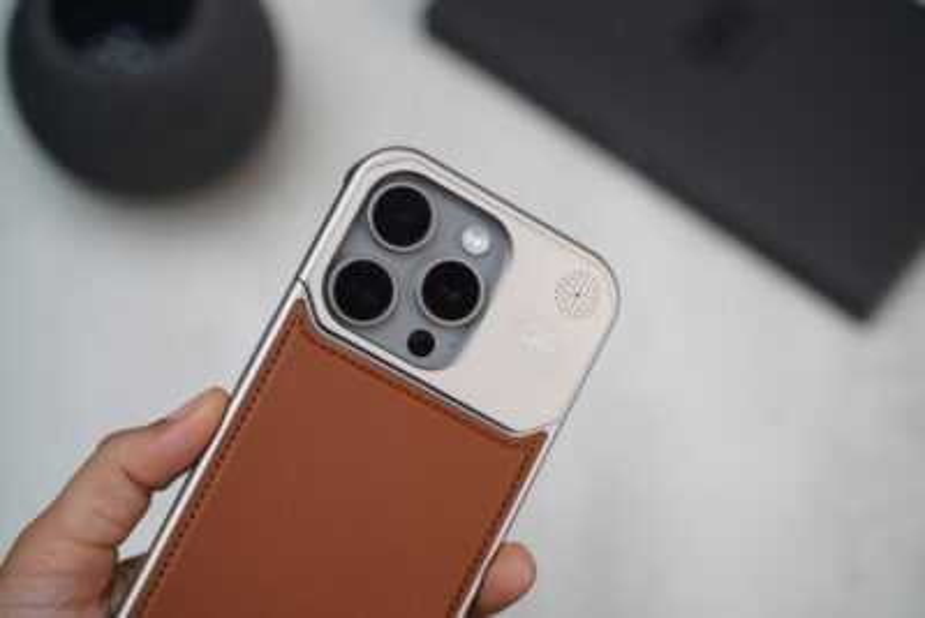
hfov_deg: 31.9
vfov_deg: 21.6
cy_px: 309
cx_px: 462
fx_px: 1619
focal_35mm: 63
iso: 1000
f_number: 4
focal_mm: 63
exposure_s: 1/80
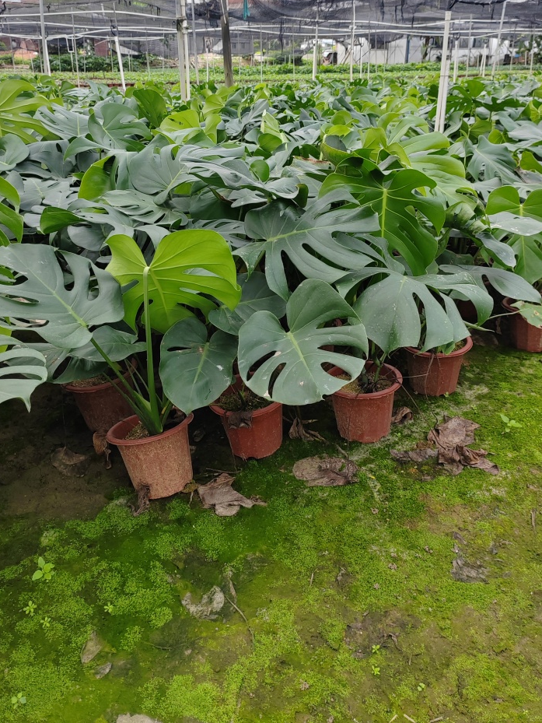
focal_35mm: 31
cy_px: 312
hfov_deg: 45.4
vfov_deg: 58.1
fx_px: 647
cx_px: 266
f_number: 1.9
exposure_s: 1/590
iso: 100
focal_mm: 5.52
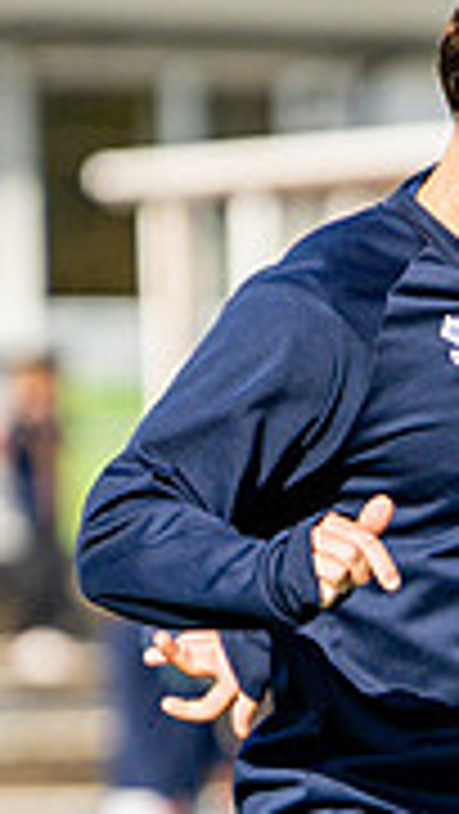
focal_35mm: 716
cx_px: 358
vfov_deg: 3.0
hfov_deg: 1.7
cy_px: 634
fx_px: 15471
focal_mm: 85
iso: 100
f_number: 1.4
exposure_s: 1/8000
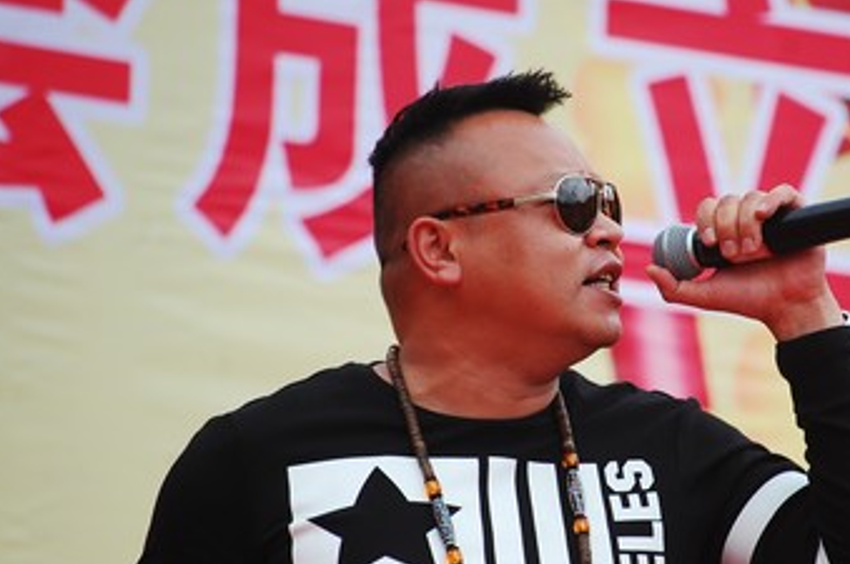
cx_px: 609
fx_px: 9118
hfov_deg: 5.3
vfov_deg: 3.5
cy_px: 346
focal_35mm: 387
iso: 200
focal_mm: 175
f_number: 5.6
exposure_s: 1/320
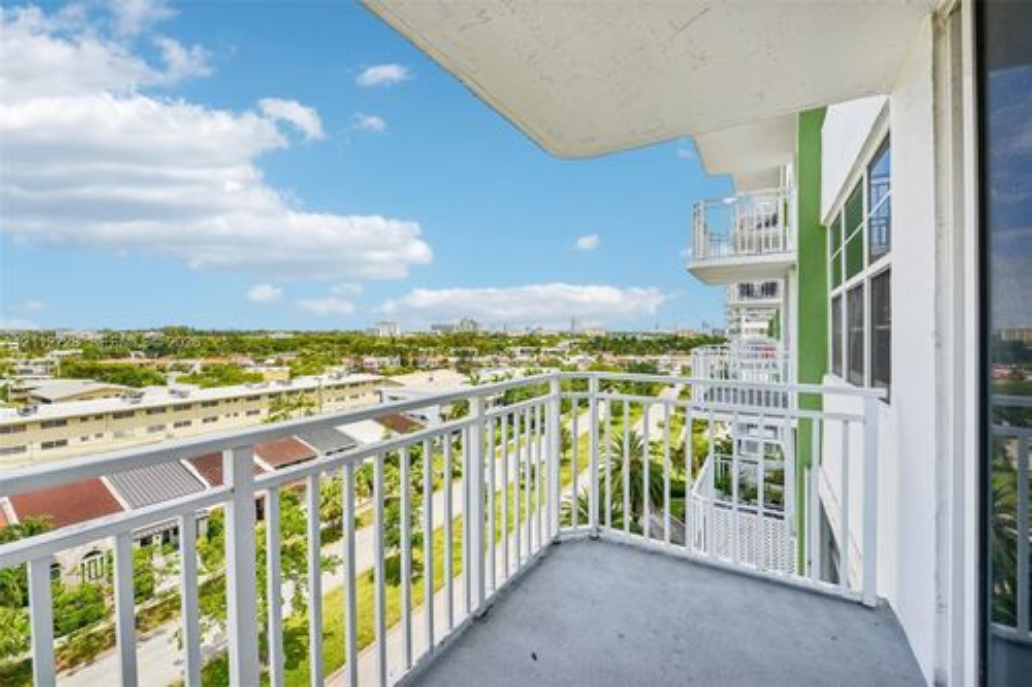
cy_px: 344
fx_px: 401
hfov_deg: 104.3
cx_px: 516
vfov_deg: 81.2
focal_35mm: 14
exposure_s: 1/800
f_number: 9
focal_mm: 14
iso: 200
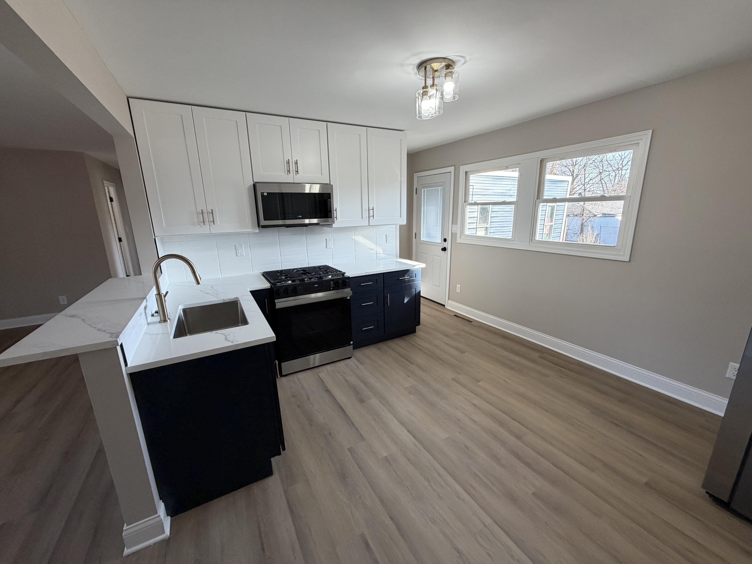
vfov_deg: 85.7
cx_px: 376
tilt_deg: -14.2
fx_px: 304
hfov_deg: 102.1
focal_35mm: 14
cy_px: 282
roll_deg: +1.3
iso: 125
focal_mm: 2.22
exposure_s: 1/120
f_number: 2.2
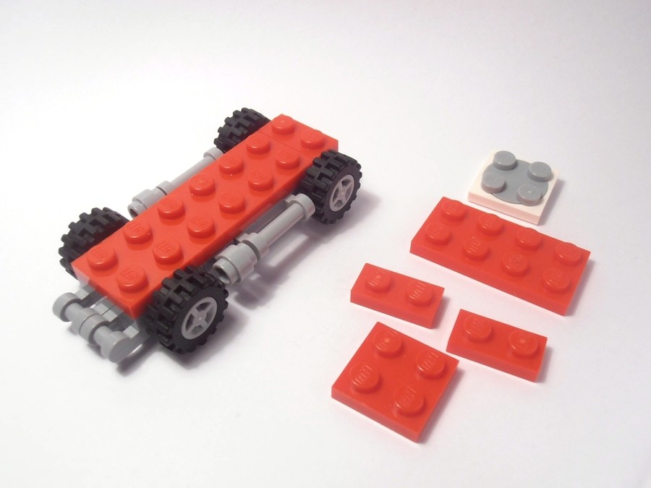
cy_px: 244
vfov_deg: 38.7
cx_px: 326
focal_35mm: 37
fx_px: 696
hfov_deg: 50.1
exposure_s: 1/60
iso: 80
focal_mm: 6.61
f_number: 3.9
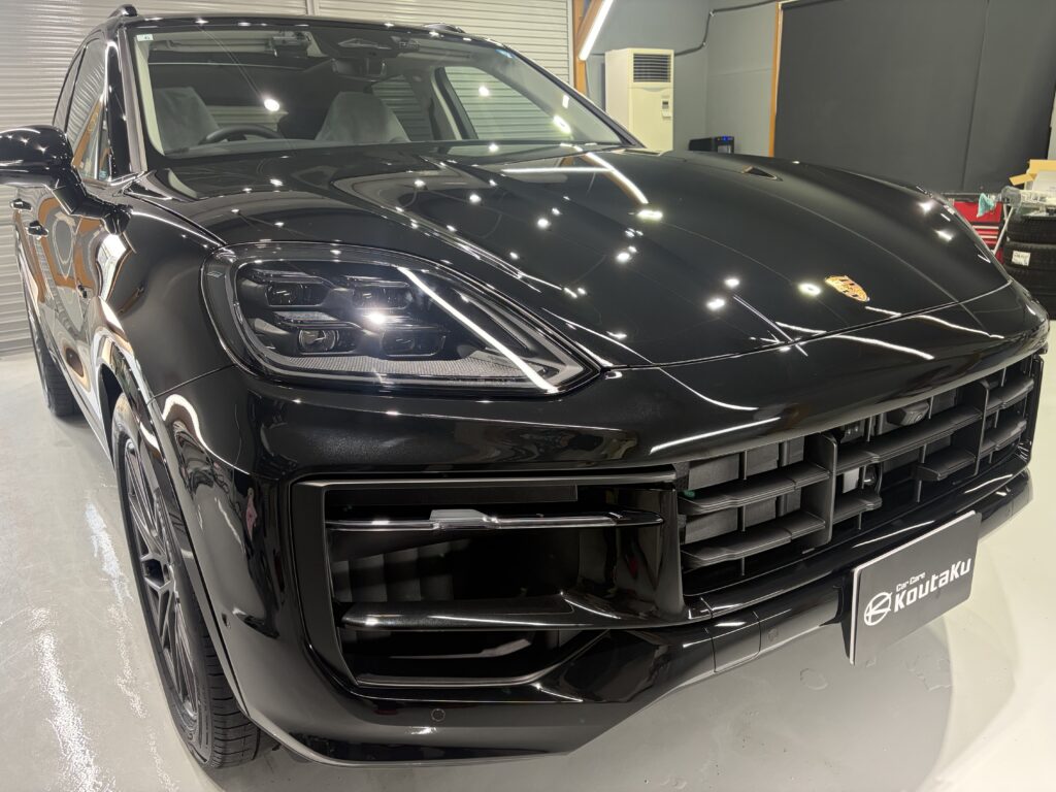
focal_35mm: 26
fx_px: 793
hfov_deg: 67.3
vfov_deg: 53.1
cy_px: 396
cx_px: 528
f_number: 1.6
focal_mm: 5.96
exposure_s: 1/120
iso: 200
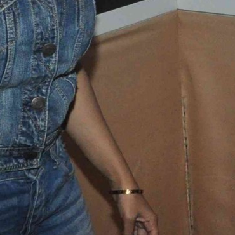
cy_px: -116
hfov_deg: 11.4
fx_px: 1075
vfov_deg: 11.9
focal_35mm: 140
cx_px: 450
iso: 1250
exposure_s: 1/200
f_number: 10
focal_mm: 18
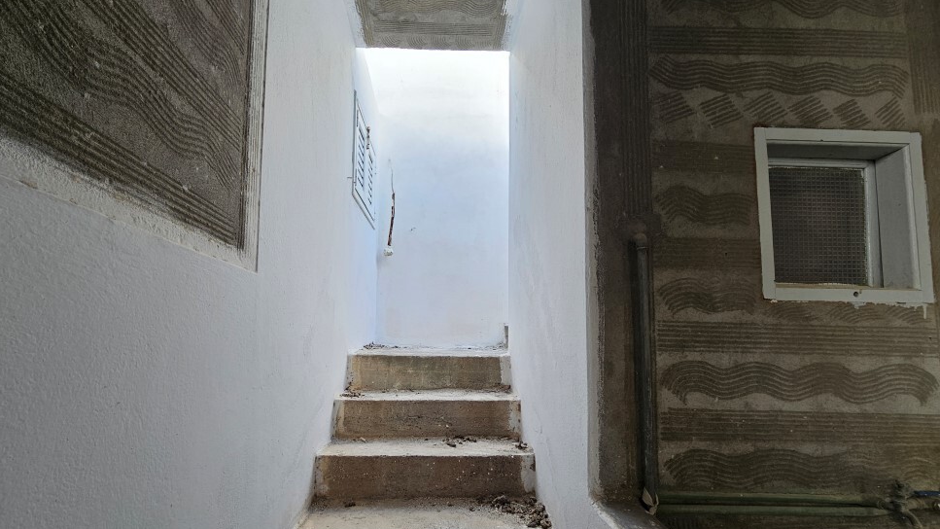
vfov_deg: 70.1
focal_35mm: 15
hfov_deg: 103.0
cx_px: 458
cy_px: 307
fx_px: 374
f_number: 2.2
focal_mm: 2.2
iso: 50
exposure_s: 1/118
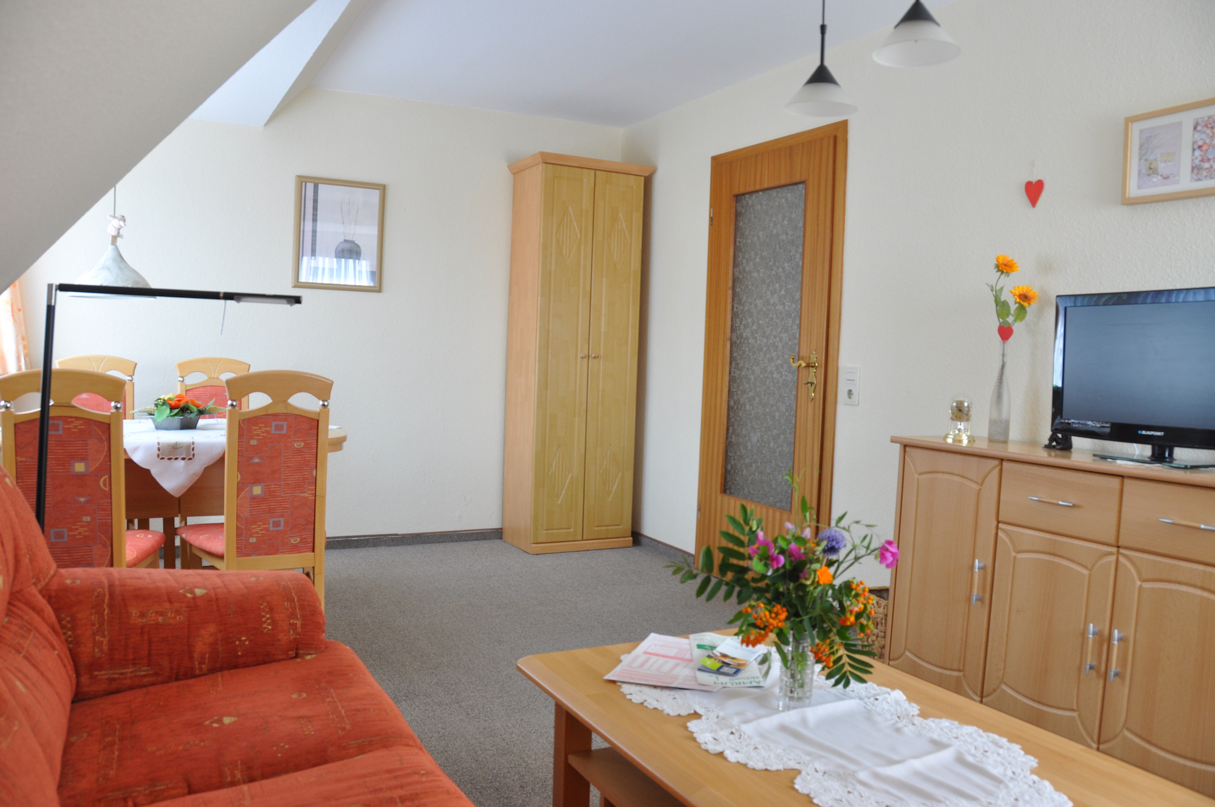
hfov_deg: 67.4
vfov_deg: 47.8
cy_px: 404
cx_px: 608
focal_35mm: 27
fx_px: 910
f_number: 5.6
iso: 560
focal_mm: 18
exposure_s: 1/60
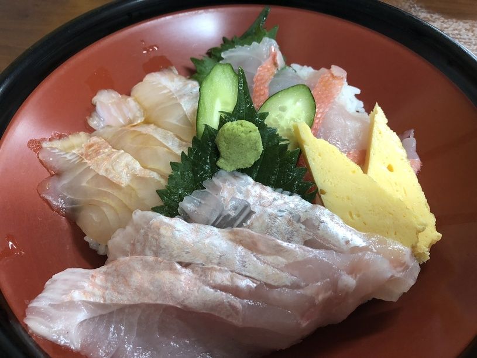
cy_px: 179
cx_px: 238
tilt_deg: -52.9
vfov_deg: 49.7
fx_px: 386
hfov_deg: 63.5
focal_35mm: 28
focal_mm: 3.99
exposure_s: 1/15
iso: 50
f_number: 1.8
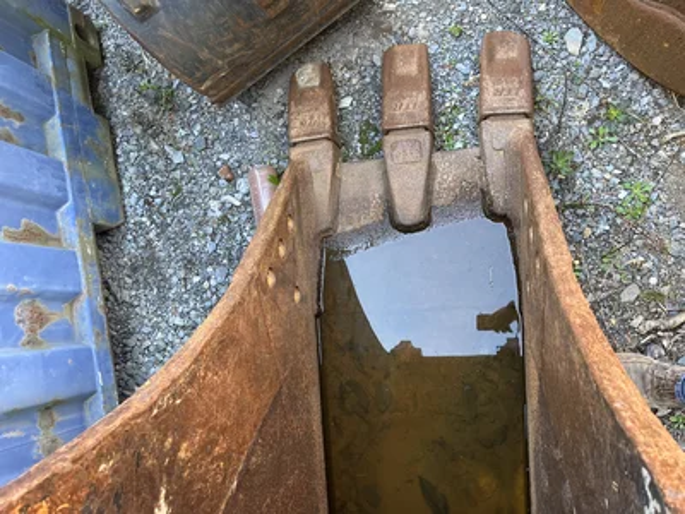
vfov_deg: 53.1
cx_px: 342
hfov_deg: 67.3
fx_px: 515
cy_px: 257
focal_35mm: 26
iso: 125
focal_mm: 5.1
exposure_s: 1/121
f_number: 1.6
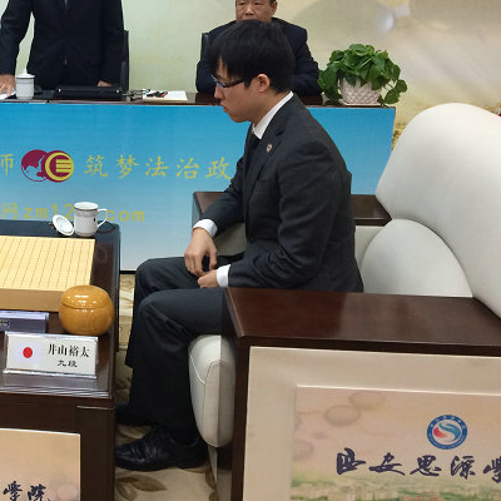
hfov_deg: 30.5
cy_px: 142
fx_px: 868
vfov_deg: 31.8
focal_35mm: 53
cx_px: 35
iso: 125
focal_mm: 4.12
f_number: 2.2
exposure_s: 1/33
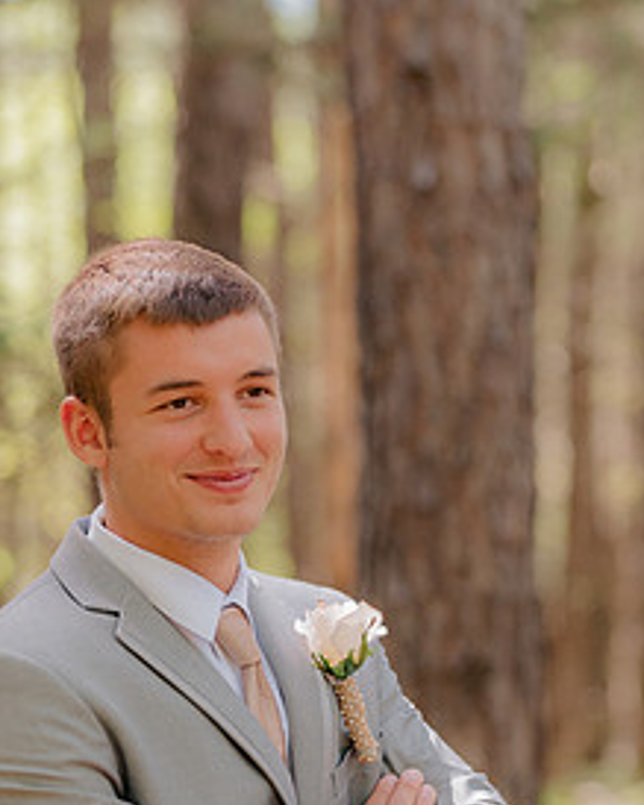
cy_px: 585
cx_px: 275
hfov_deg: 11.8
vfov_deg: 14.7
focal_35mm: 131
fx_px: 3123
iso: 900
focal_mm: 85
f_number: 2.2
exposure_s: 1/2000
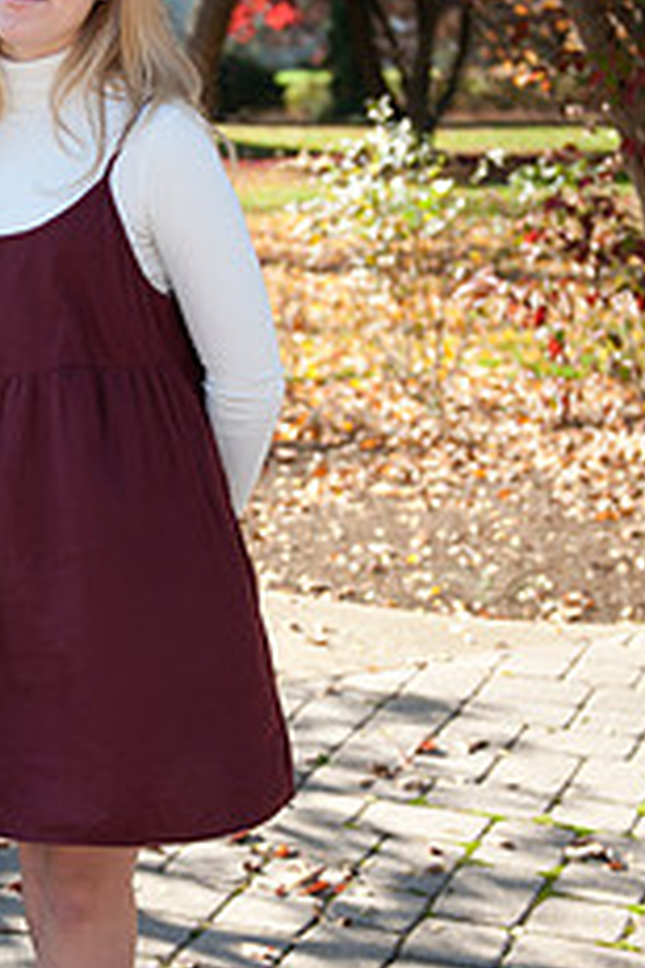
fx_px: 1989
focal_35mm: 74
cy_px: 478
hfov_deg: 18.2
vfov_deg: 27.3
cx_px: 82
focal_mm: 38
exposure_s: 1/640
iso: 100
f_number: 2.8
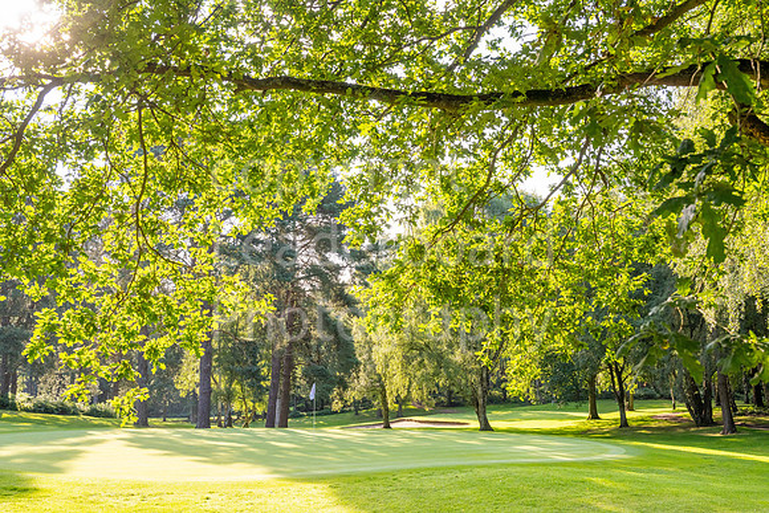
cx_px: 384
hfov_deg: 51.9
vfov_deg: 36.0
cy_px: 256
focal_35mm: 37
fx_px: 791
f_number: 8
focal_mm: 37
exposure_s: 1/400
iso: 500
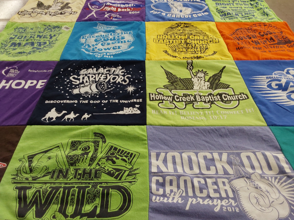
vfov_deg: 49.7
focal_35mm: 28
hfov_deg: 63.4
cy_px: 110
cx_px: 147
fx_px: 238
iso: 100
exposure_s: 1/60
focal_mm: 2.91
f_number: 1.9
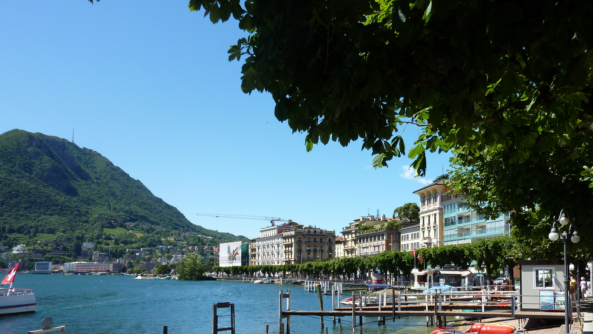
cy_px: 256
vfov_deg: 35.7
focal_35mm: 32
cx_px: 348
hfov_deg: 60.6
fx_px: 503
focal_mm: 4.1
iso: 80
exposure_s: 1/500
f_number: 4
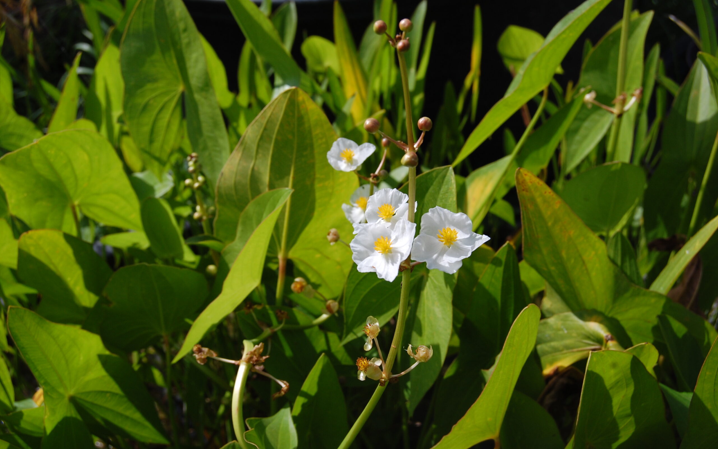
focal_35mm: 54
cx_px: 359
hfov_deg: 37.8
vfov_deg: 24.2
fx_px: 1047
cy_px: 228
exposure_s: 1/400
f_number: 10
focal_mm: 35
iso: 200
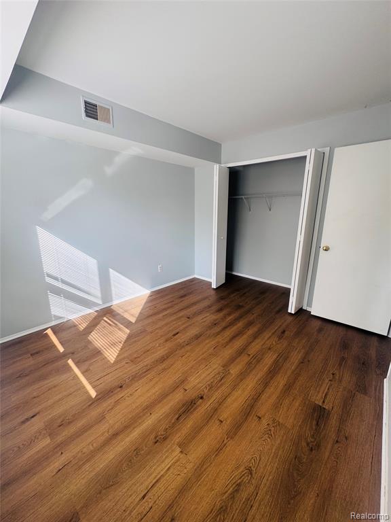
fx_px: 211
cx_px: 196
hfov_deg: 85.7
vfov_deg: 102.1
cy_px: 261
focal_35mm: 14
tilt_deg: -14.1
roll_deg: +0.0
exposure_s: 1/99
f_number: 2.2
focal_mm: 2.22
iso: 40
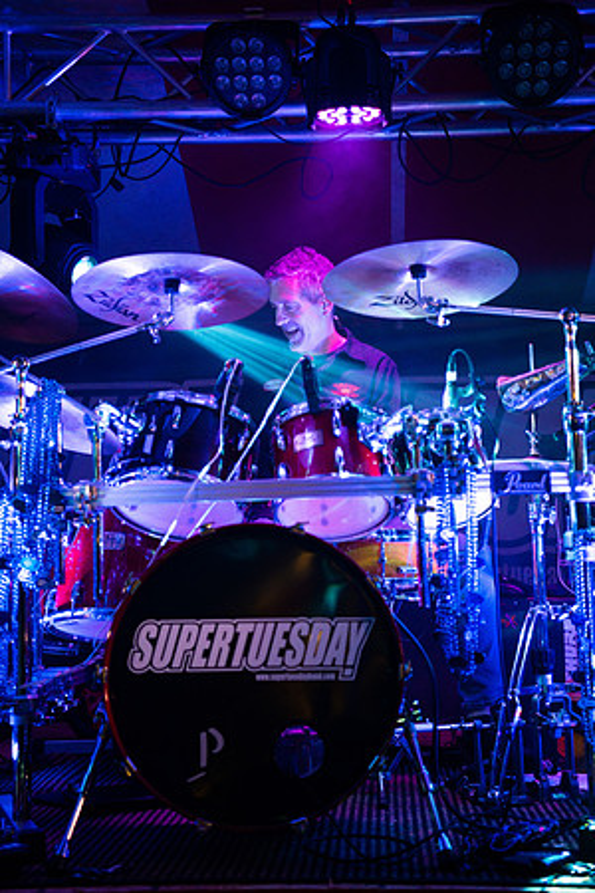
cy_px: 446
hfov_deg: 26.0
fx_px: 1289
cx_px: 298
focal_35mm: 52
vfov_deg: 38.2
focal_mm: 52
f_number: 2.8
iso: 400
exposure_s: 1/200
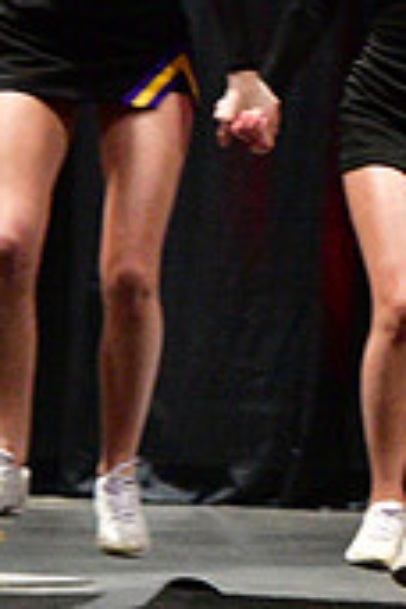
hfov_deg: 2.0
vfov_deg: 3.0
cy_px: 2
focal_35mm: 684
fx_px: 11570
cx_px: 997
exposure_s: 1/400
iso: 5000
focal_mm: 135
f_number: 4
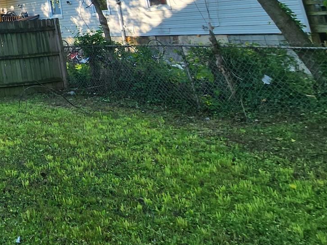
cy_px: -62
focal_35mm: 37
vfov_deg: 31.3
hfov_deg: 32.6
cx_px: -125
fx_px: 350
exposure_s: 1/319
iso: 50
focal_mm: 2.2
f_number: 2.2
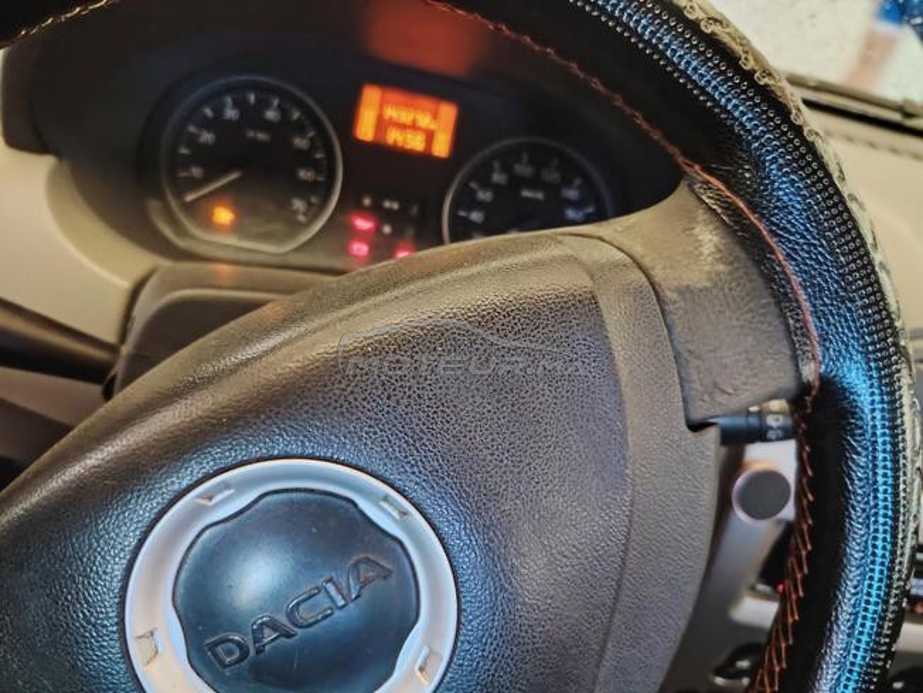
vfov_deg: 56.8
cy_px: 346
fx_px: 640
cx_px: 462
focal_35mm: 24
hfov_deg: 71.6
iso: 2684
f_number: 1.75
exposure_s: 1/25
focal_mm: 5.25
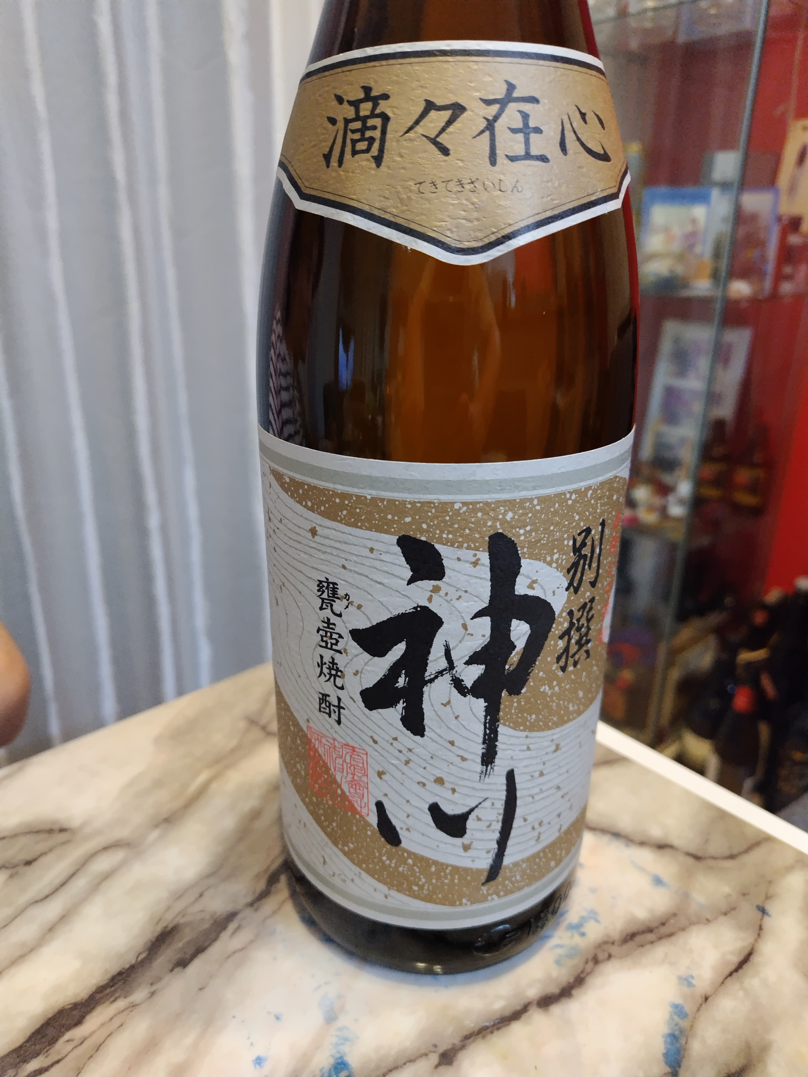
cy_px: 538
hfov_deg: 58.9
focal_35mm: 23
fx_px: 716
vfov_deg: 73.9
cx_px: 404
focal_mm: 5.5
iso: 556
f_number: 1.9
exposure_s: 1/60
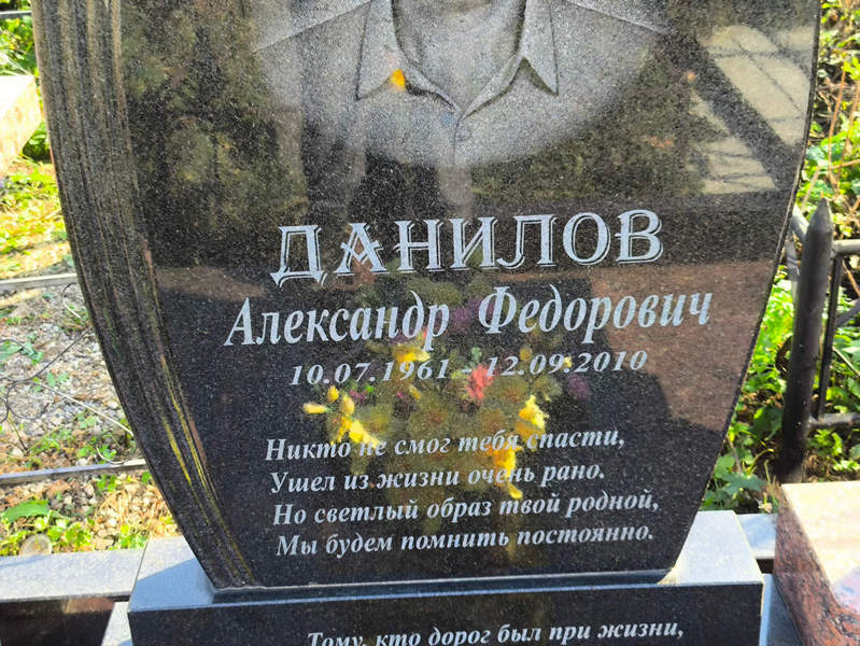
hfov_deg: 38.2
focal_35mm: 50
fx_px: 1243
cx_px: 430
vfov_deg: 29.1
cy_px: 323
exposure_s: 1/116
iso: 50
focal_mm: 4.71
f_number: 1.7
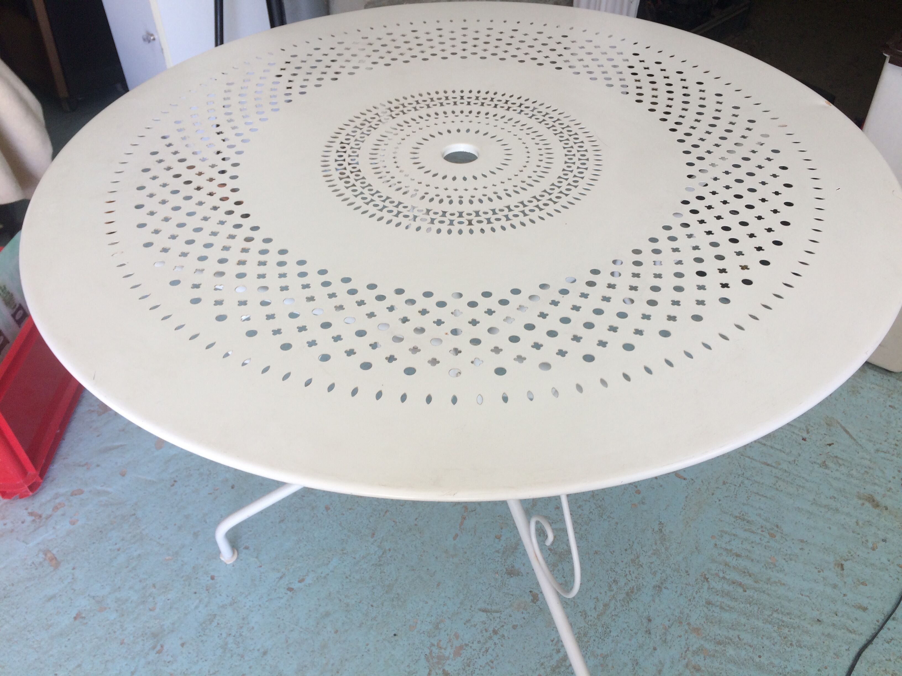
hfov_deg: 61.7
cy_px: 338
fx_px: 756
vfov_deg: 48.2
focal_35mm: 29
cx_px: 451
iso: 40
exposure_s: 1/100
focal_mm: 4.15
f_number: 2.2
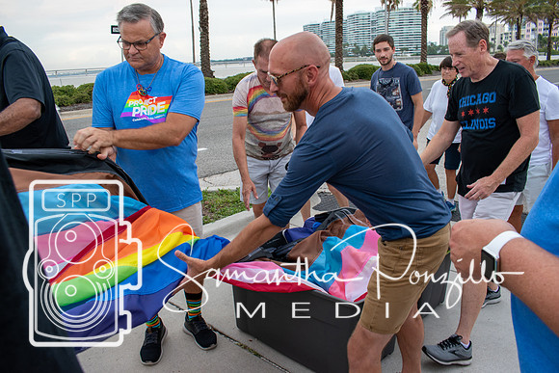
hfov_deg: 67.4
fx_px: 419
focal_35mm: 27
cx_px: 280
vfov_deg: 48.0
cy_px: 186
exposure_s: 1/200
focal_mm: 18
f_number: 7.1
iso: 400
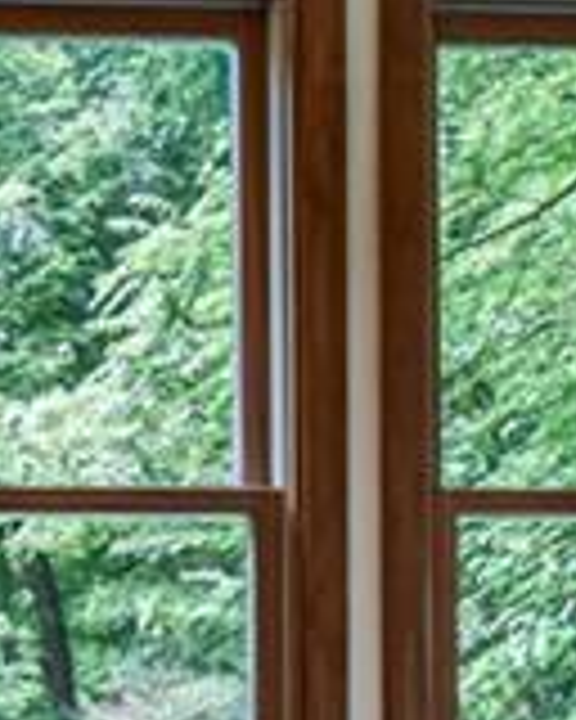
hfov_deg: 14.6
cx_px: -374
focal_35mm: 96
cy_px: 727
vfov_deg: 19.4
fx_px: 2046
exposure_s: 1/160
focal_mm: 16
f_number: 6.3
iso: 1600
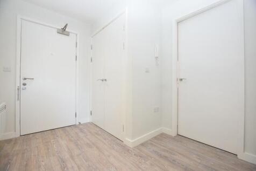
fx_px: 107
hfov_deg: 100.4
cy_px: 86
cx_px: 128
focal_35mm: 15
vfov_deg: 77.3
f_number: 4.5
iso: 800
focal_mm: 10
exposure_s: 1/80
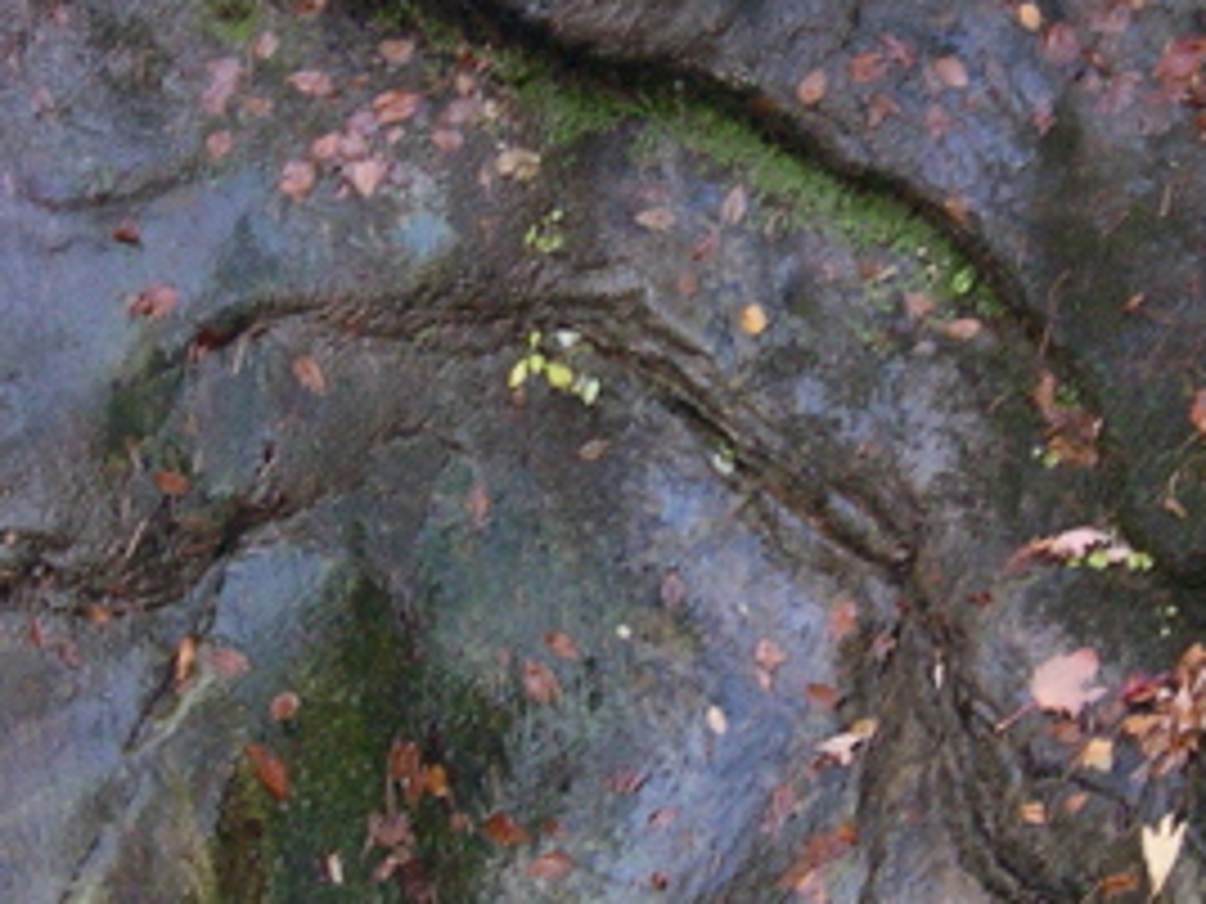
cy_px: 331
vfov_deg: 12.2
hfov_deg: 16.3
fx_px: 4216
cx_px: 646
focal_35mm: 121
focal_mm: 8
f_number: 2.8
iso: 400
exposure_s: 1/60
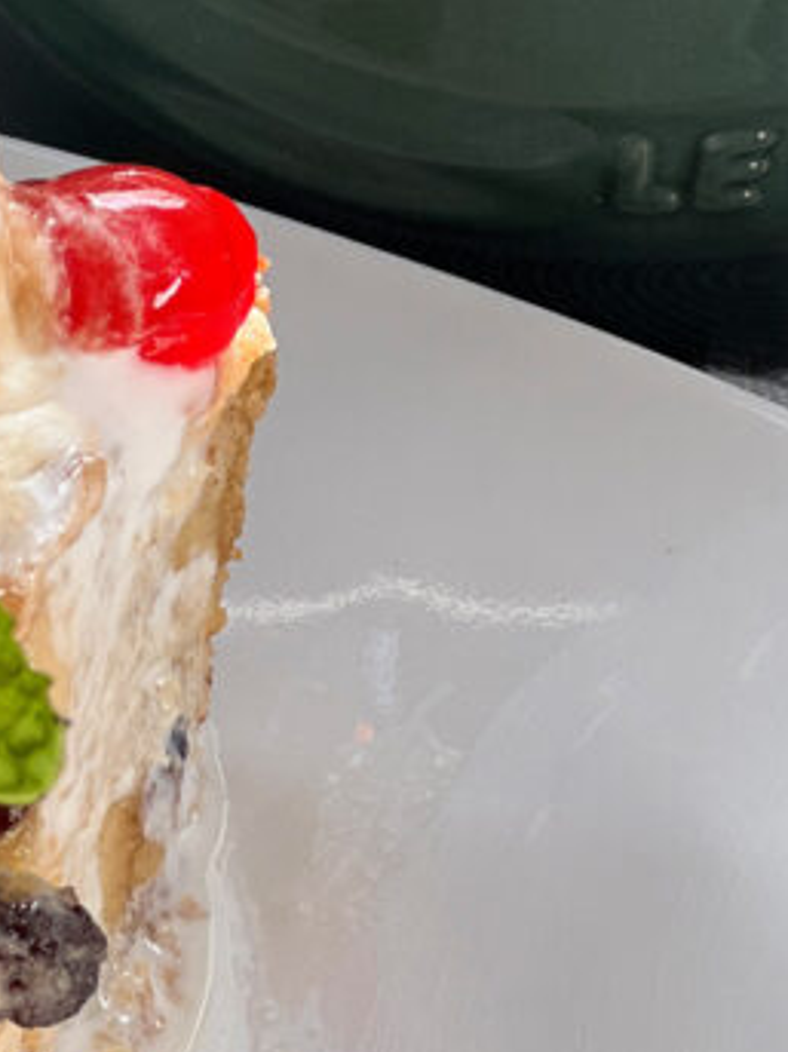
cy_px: -6
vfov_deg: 8.6
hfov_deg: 6.4
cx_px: -359
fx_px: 6985
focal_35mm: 230
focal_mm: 9
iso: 40
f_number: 2.8
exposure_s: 1/121
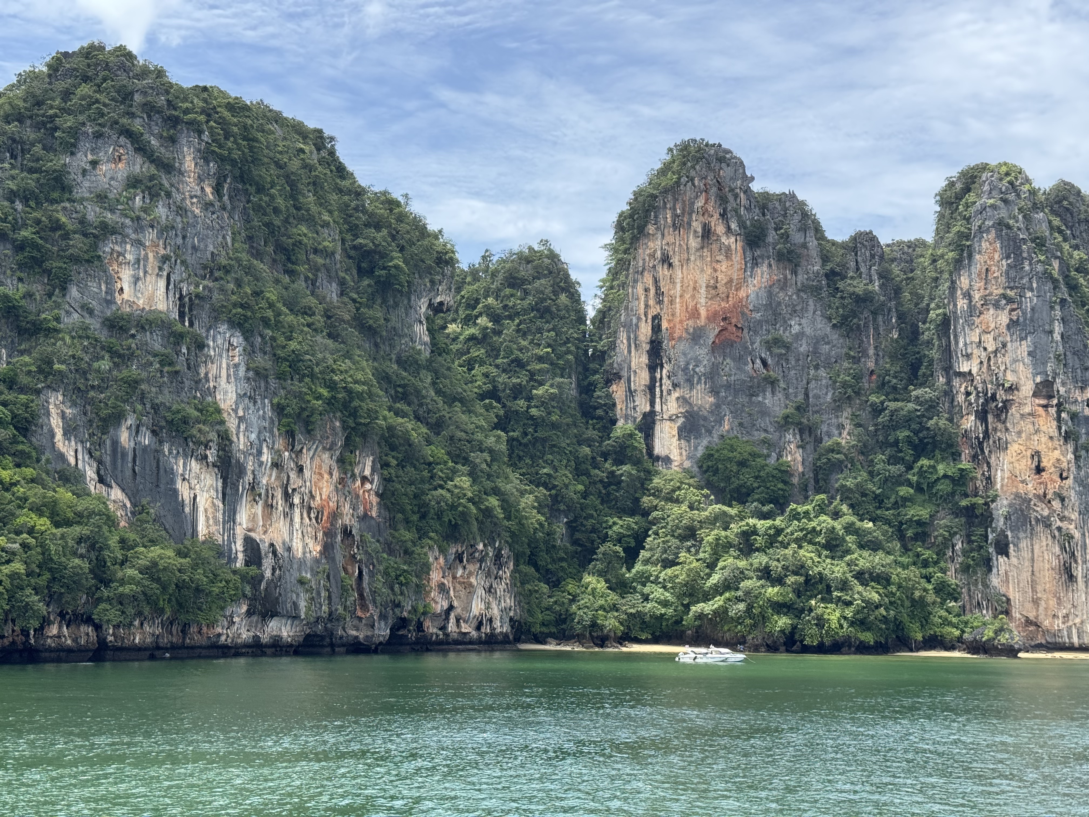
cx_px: 544
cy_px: 408
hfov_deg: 39.7
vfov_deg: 30.3
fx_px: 1510
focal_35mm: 48
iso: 64
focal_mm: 6.76
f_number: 1.78
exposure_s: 1/2513
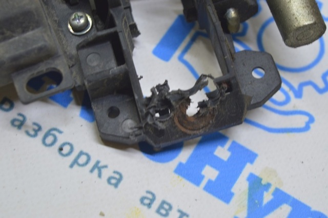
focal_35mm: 82
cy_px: 109
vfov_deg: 16.5
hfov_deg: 24.6
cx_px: 164
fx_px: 751
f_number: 5.6
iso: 400
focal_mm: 55
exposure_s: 1/20
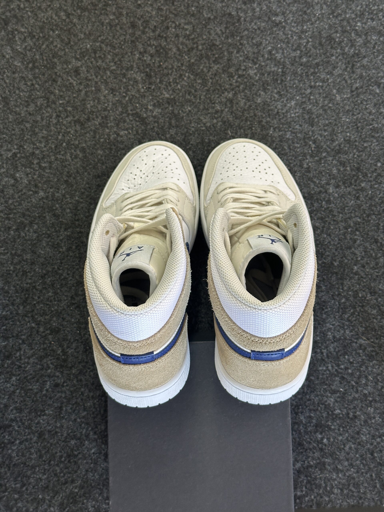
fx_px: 710
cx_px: 192
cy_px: 256
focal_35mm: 48
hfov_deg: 30.3
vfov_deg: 39.7
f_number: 1.78
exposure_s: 1/50
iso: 125
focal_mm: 6.86
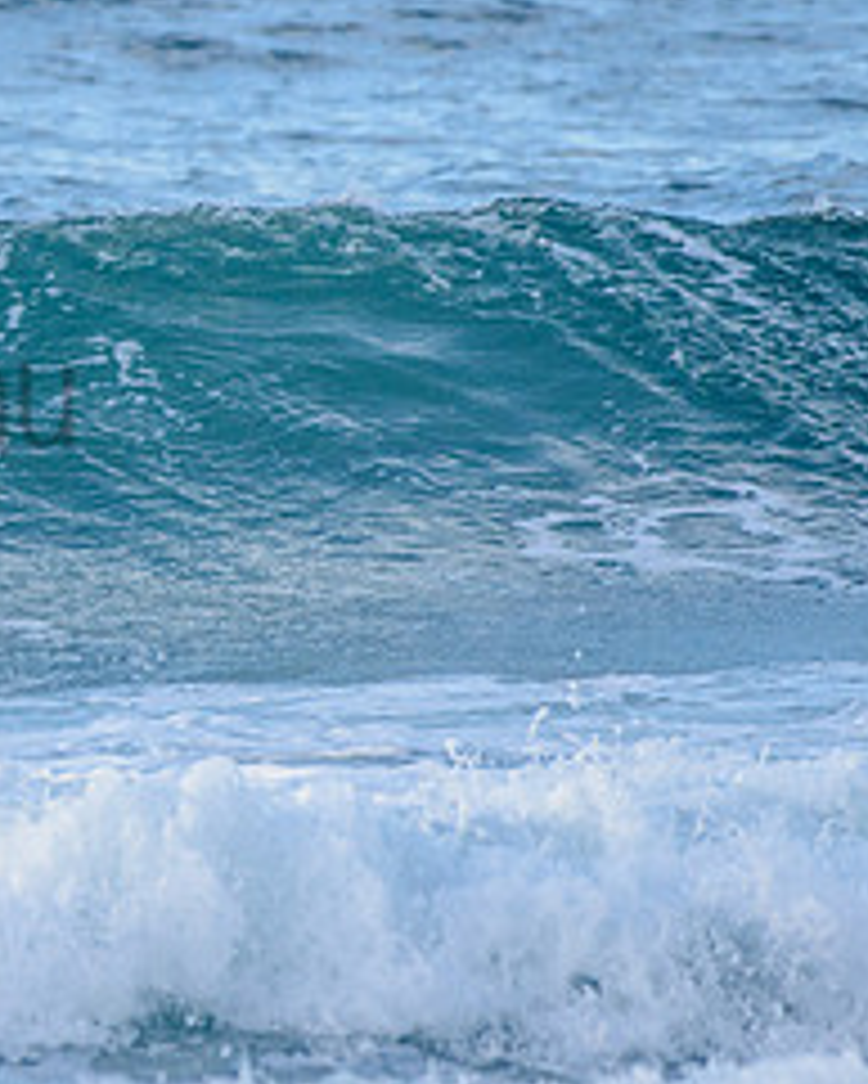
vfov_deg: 1.4
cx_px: -695
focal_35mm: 1382
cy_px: 350
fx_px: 44350
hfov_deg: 1.1
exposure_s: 1/1250
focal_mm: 500
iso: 400
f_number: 5.6
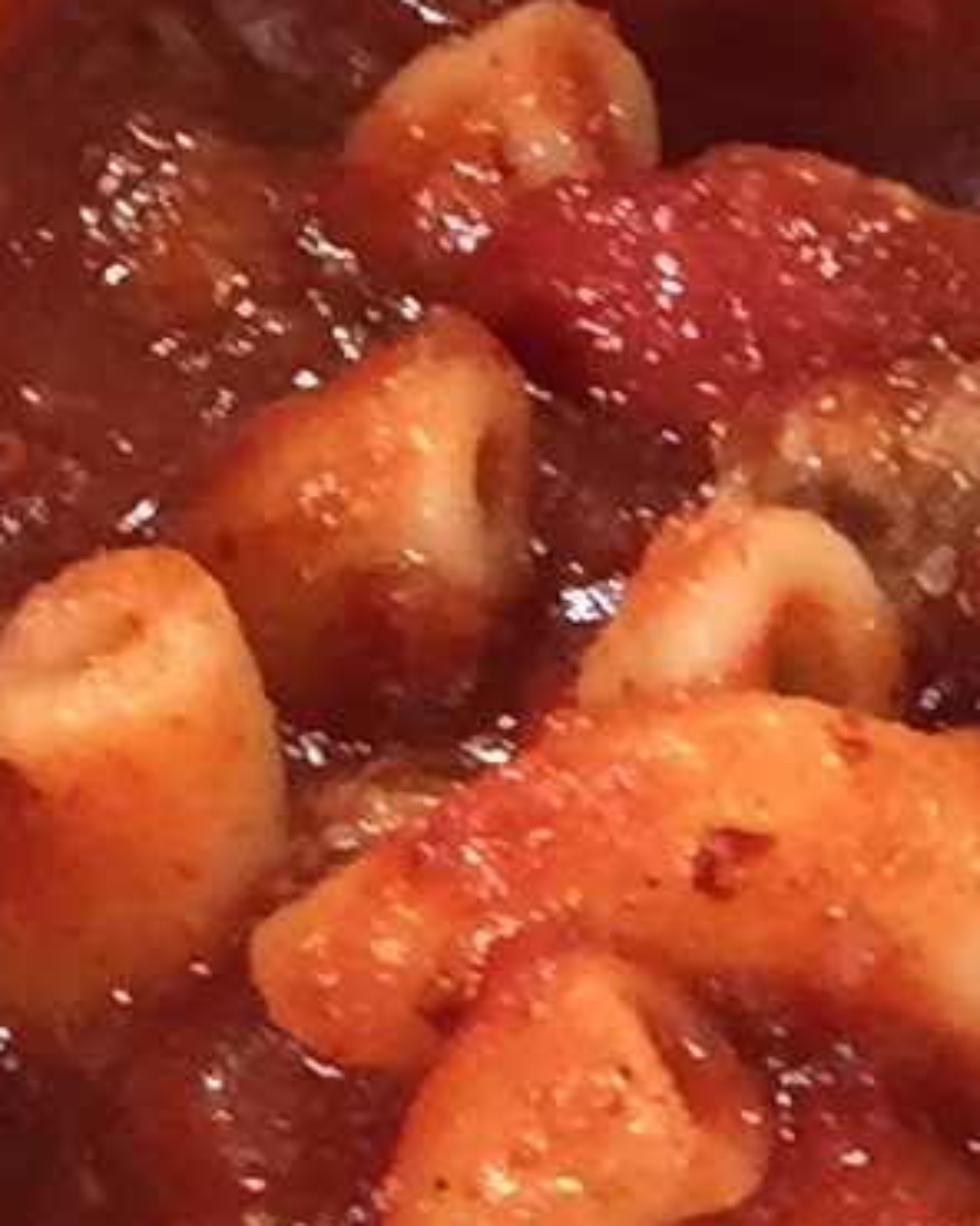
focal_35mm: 250
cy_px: 2591
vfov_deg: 7.4
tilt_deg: -60.1
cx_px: 2781
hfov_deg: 5.8
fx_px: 9064
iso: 100
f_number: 2.2
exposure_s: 1/30
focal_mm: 4.15
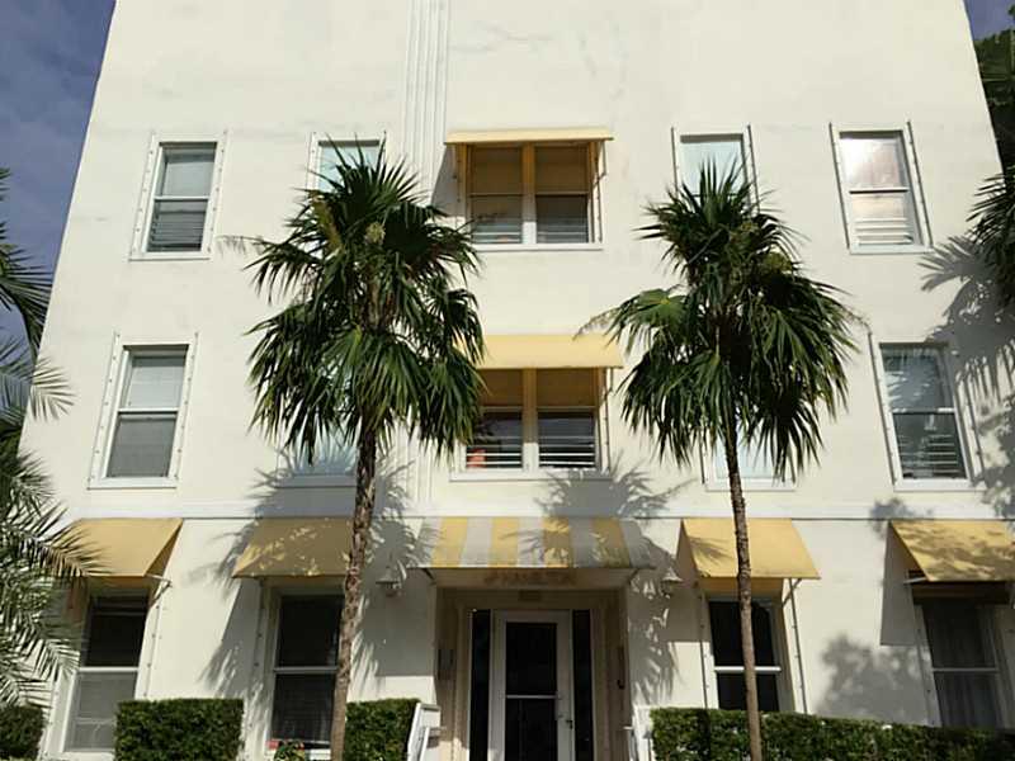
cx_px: 508
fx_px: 850
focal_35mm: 29
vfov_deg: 48.2
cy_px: 380
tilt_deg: +20.4
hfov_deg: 61.7
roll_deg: -0.9
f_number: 2.2
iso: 32
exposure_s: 1/4950
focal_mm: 4.15
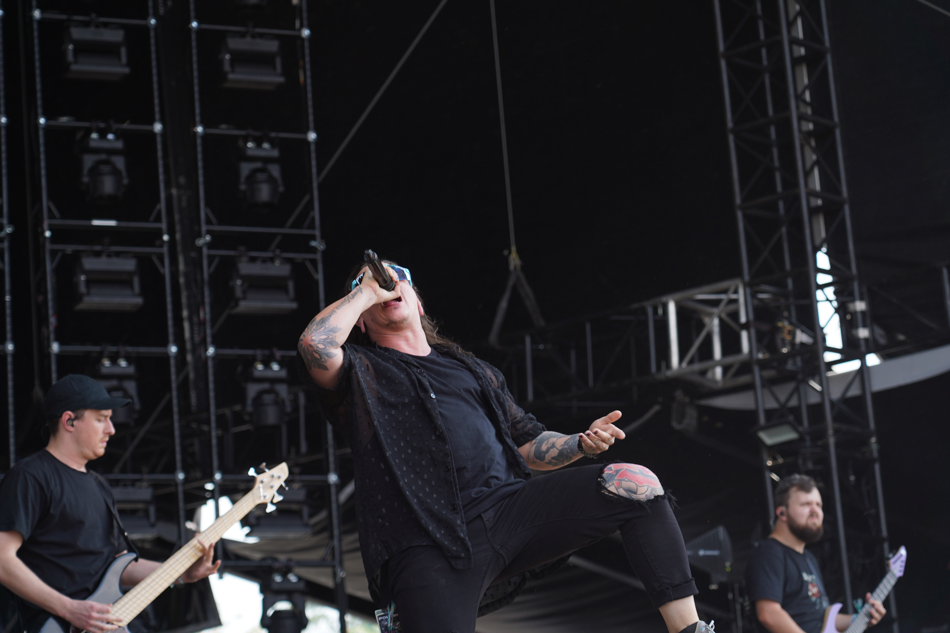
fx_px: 3219
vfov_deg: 11.2
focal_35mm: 122
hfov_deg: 16.8
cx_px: 474
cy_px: 332
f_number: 4.5
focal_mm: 105
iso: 100
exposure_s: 1/160
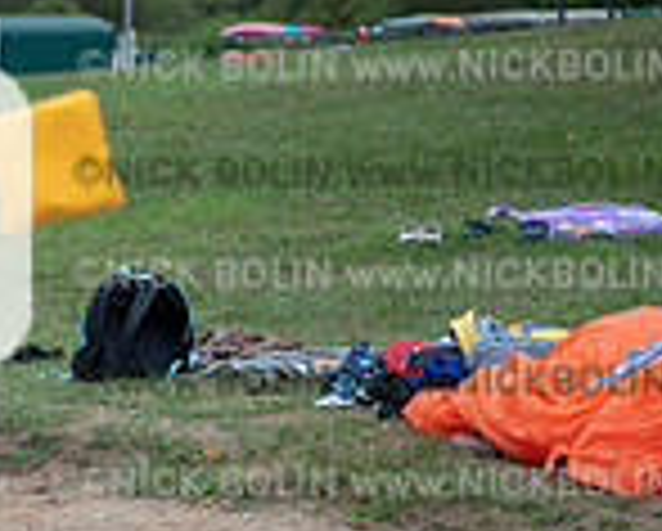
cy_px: 277
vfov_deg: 7.5
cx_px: -288
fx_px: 4061
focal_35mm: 207
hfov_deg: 9.1
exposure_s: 1/250
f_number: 3.2
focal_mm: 56
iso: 160
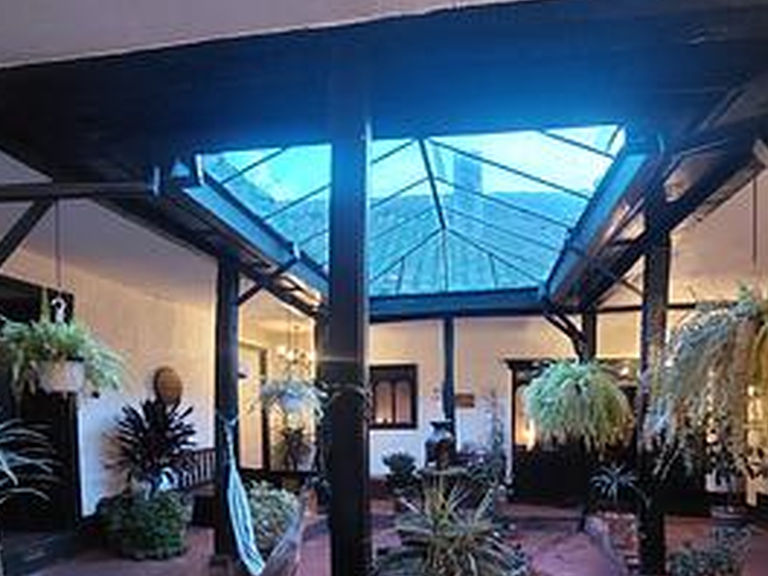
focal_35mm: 21
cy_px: 442
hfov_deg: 78.8
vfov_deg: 59.5
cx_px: 417
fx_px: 466
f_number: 2.2
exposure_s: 1/25
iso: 800
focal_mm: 1.74
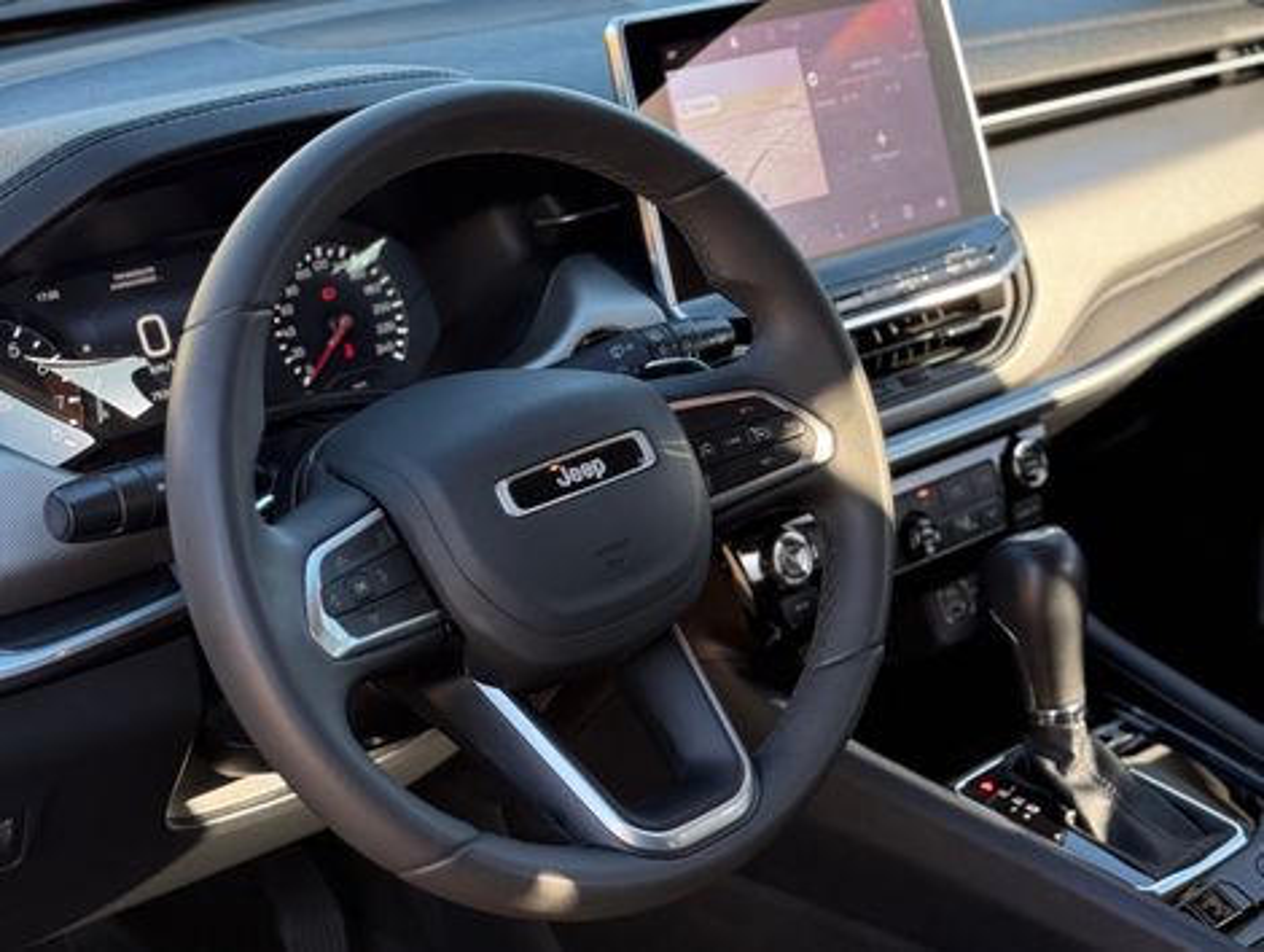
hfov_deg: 39.6
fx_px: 1755
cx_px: 632
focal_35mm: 48
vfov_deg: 30.3
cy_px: 476
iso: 64
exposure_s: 1/197
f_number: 1.78
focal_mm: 6.76
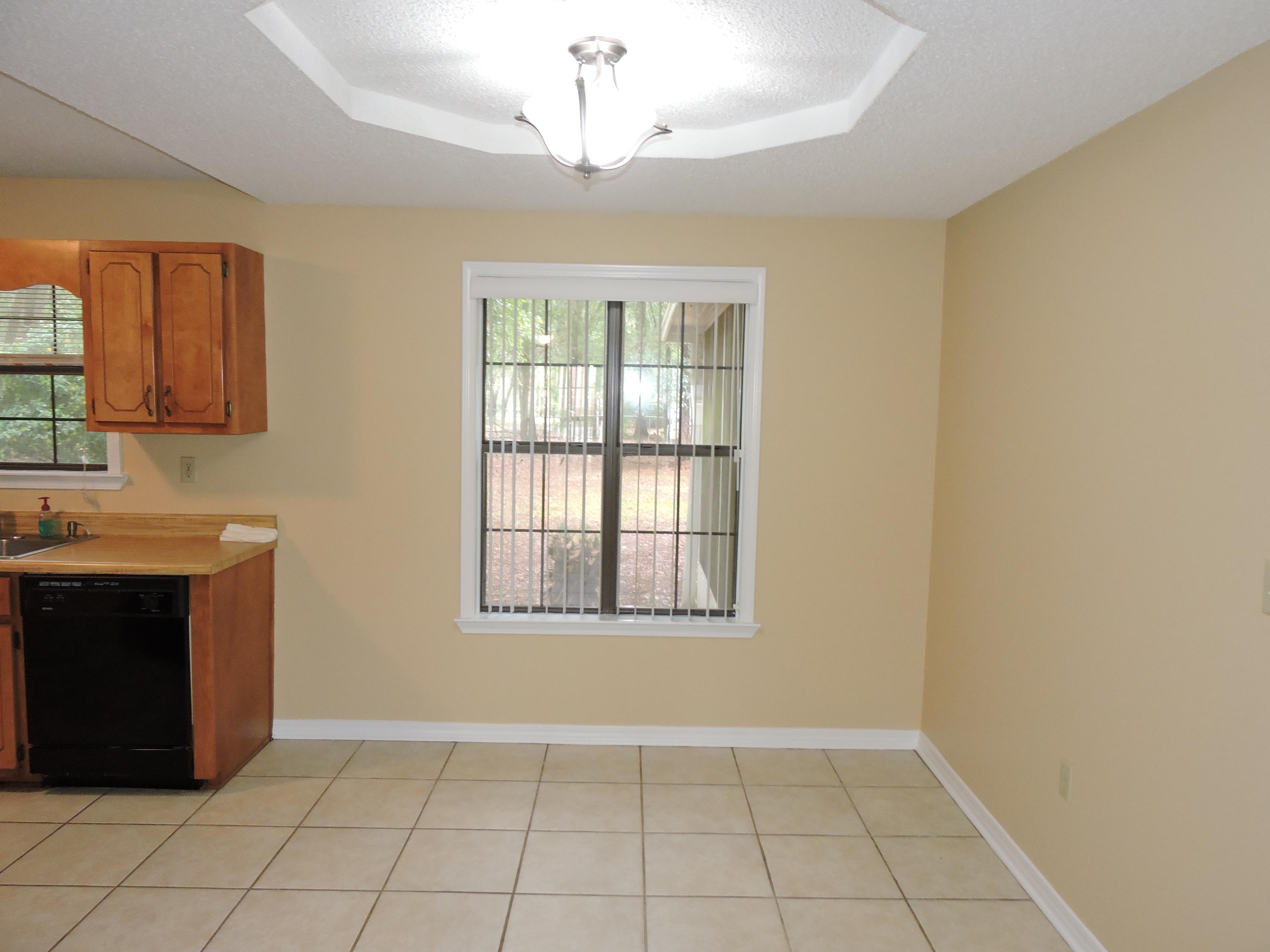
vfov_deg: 56.8
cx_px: 635
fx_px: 881
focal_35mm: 24
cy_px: 476
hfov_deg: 71.6
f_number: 3.3
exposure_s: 1/40
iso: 400
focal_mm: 4.3
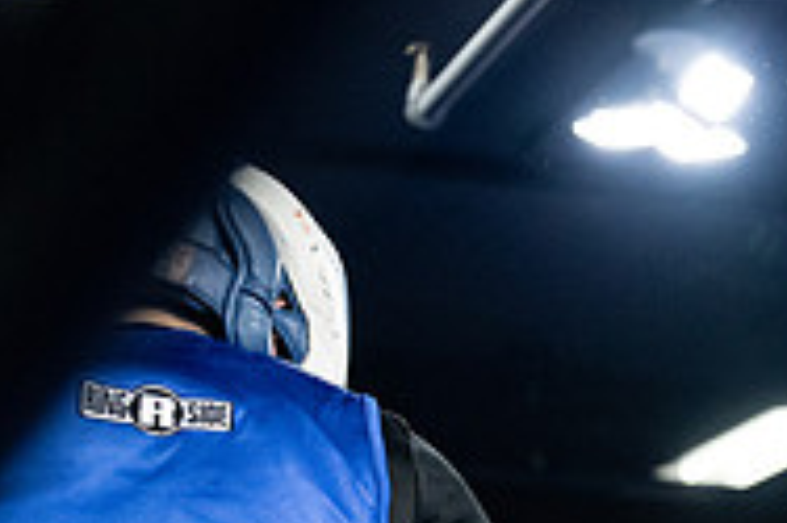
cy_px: 722
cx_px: 925
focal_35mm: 139
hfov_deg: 14.3
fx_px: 3036
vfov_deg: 9.6
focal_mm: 45
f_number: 2.8
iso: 8000
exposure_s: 1/1000
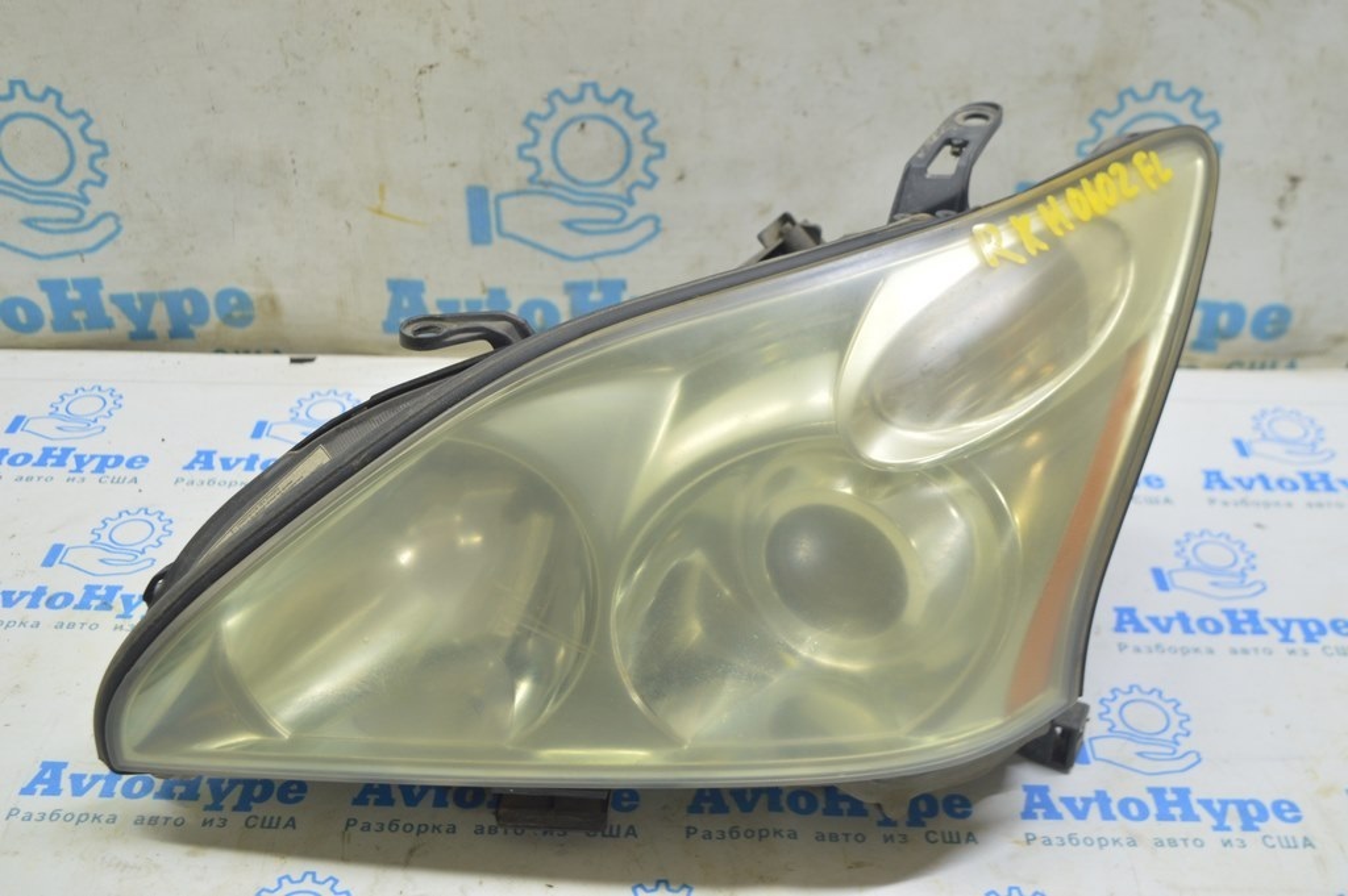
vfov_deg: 33.0
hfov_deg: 48.0
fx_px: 1515
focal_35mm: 40
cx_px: 674
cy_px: 448
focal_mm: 27
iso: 400
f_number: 5.6
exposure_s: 1/20
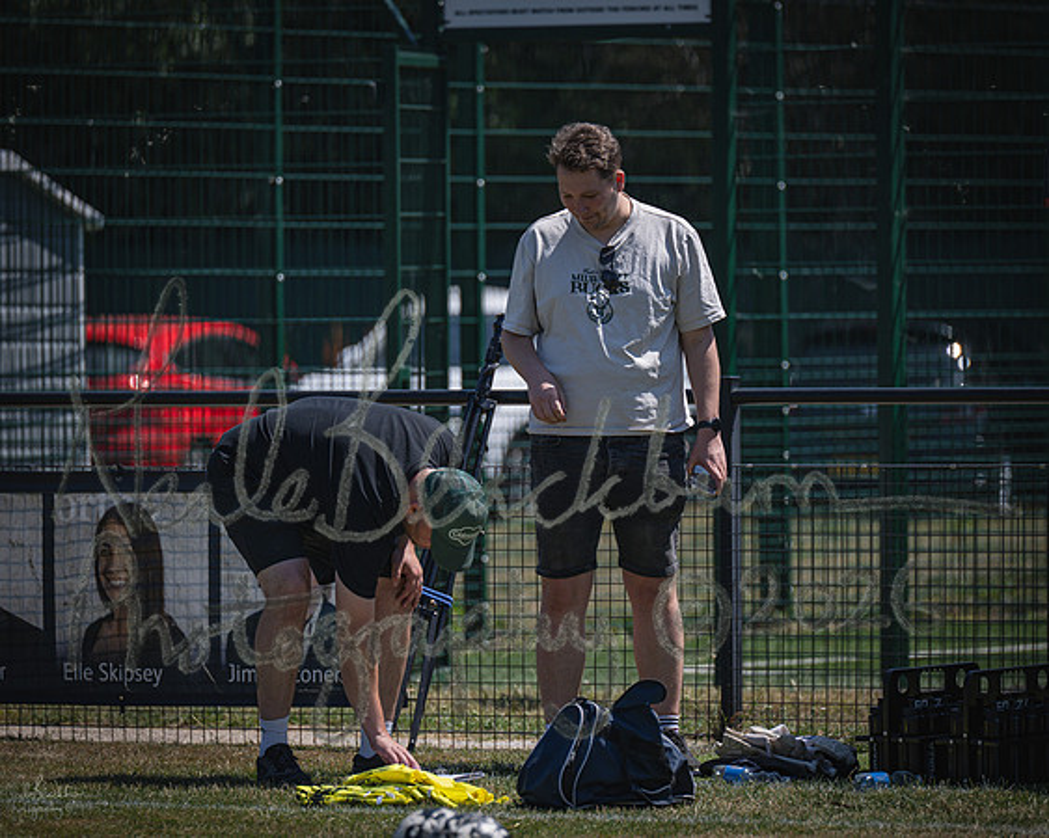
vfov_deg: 4.6
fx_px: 10490
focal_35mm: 338
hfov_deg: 5.7
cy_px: 419
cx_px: 524
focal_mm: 200
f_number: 2.8
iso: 100
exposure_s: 1/2000
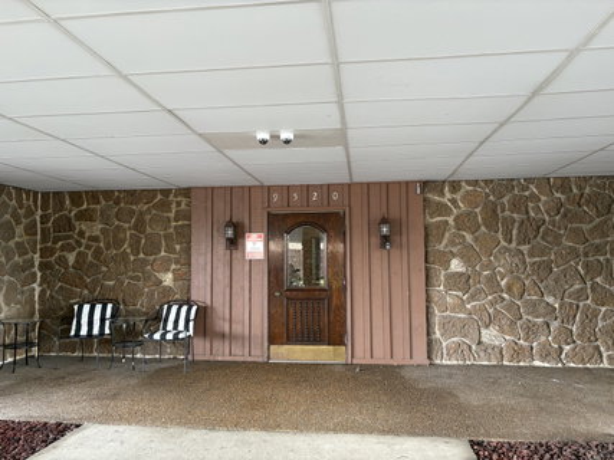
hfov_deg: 67.3
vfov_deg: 53.0
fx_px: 461
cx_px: 307
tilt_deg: +3.3
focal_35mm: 26
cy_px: 230
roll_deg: -0.1
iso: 160
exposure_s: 1/60
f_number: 1.6
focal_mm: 5.96
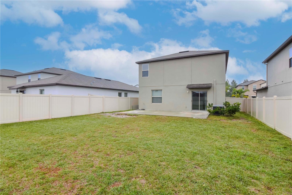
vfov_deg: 72.0
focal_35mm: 16
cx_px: 146
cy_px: 98
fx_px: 134
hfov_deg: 95.0
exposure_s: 1/250
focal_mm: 11
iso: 800
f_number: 9
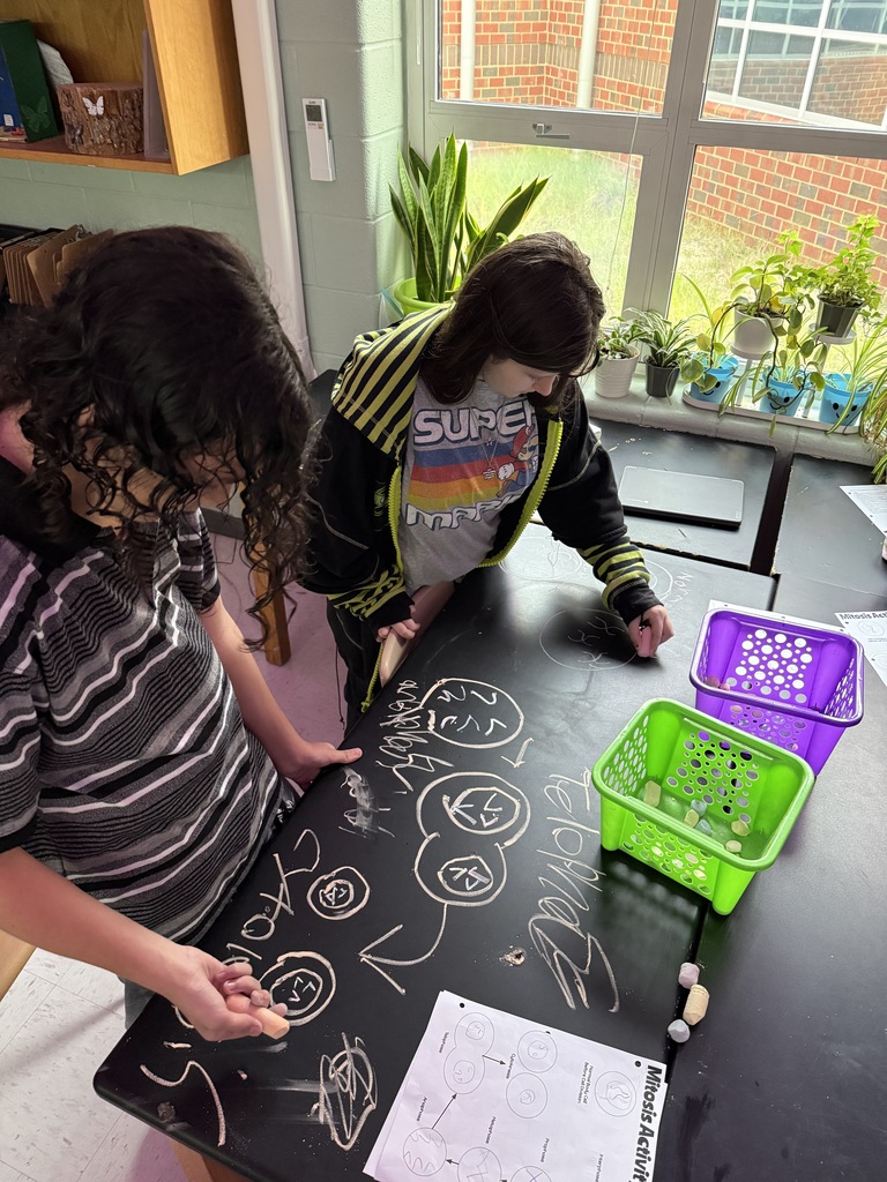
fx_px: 820
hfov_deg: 56.8
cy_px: 591
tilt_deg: -36.9
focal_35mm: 24
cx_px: 444
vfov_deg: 71.6
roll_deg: +0.2
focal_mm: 6.76
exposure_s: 1/60
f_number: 1.78
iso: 500
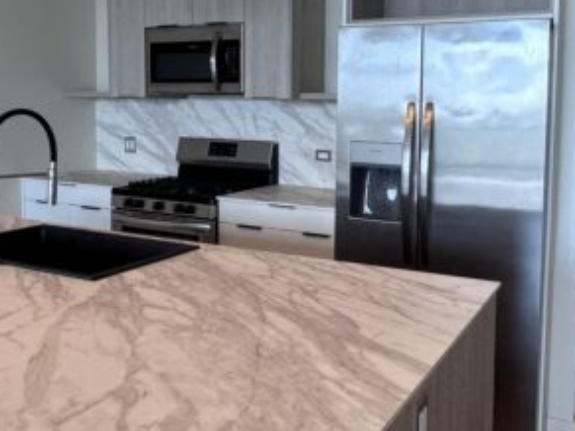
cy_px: 148
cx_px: 366
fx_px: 614
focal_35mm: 37
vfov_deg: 38.3
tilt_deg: -2.9
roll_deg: +0.3
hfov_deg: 49.6
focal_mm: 2.22
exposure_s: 1/120
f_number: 2.2
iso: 64
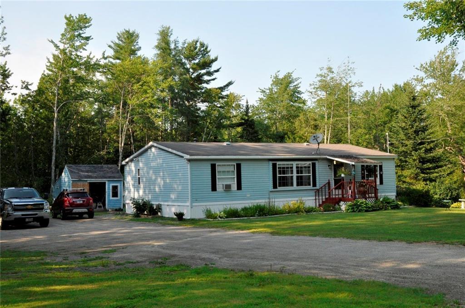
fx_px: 580
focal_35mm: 45
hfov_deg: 43.7
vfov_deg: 29.8
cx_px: 232
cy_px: 154
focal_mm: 30
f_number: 11
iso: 800
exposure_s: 1/400
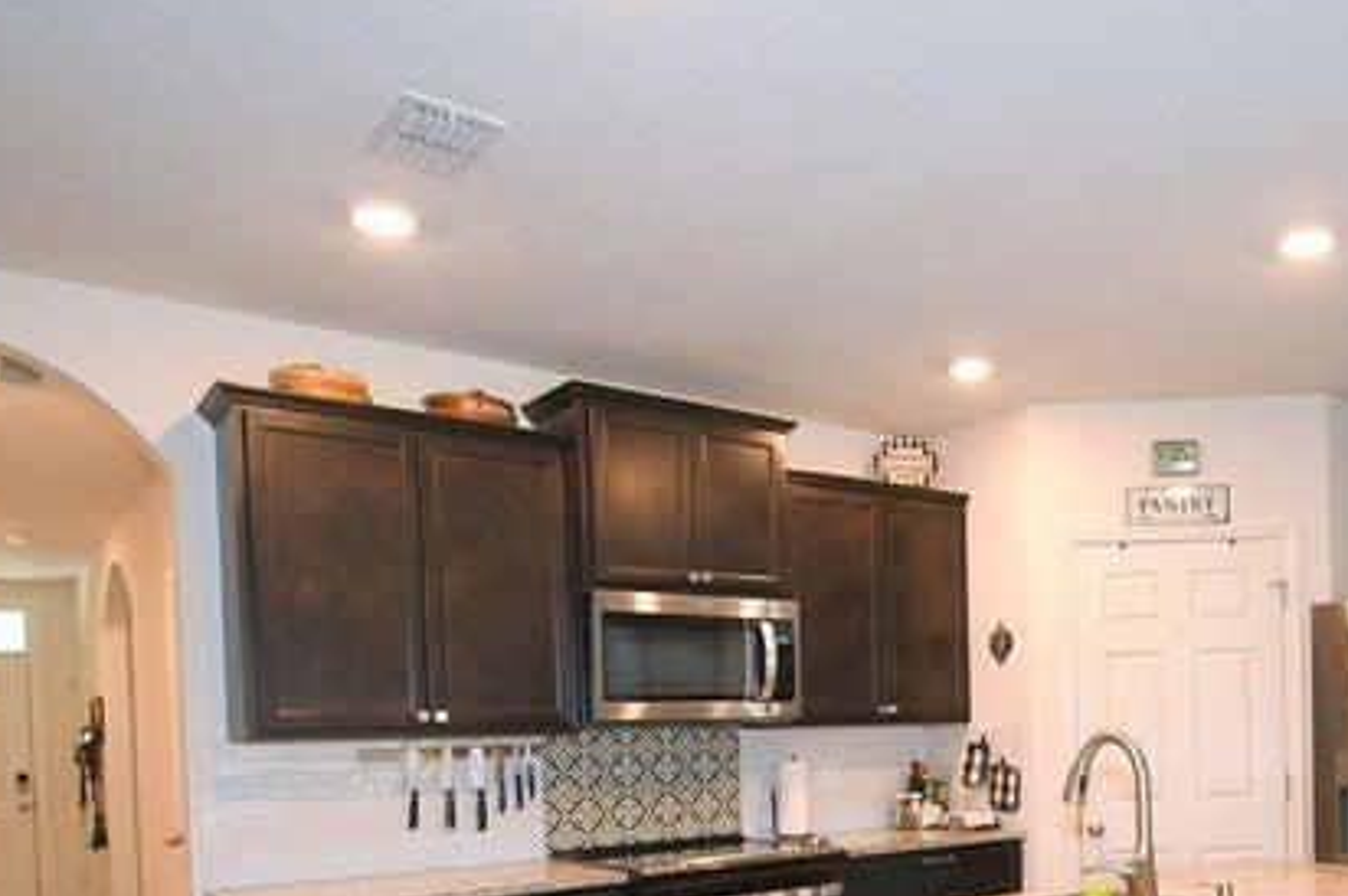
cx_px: 1081
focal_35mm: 28
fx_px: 1048
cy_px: 749
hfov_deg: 60.2
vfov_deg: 43.6
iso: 1600
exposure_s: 1/200
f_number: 4.5
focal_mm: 11
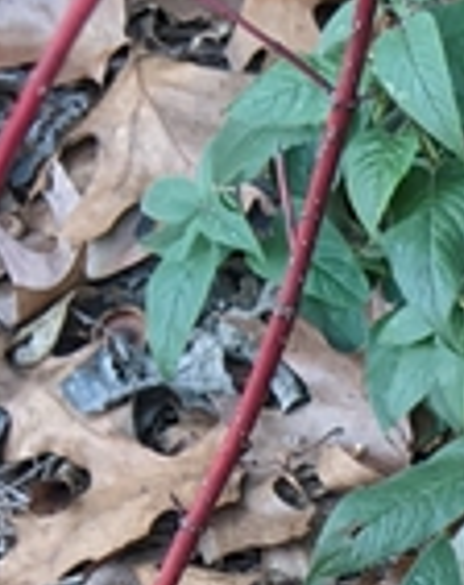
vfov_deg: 9.5
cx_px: 1471
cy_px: 1124
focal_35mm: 192
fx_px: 3310
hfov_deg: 7.0
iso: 227
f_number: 1.8
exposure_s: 1/60
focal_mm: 4.44
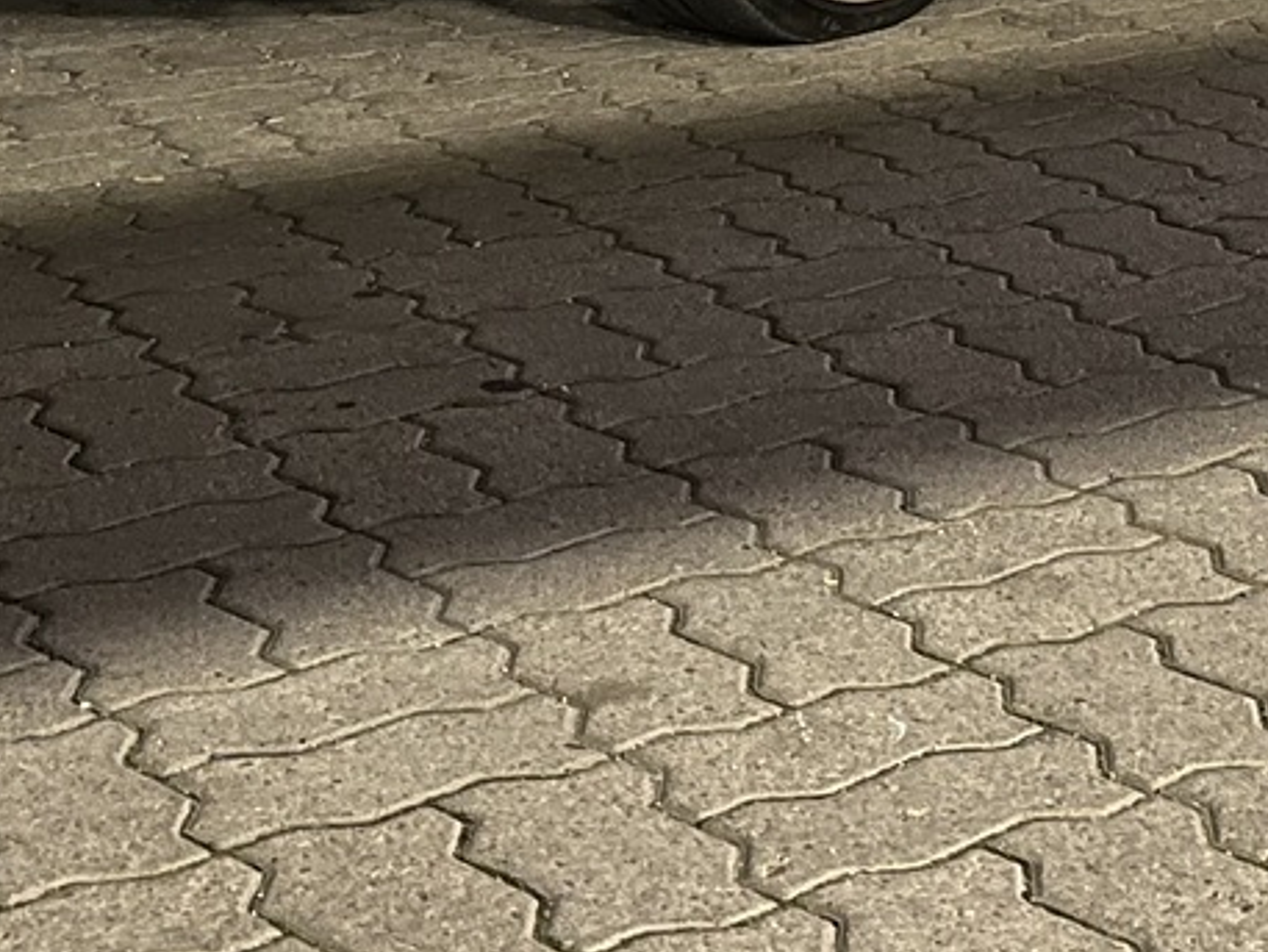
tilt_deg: -3.7
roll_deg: -0.4
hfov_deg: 20.8
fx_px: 3334
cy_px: -441
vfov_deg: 15.1
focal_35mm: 91
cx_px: 1268
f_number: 1.6
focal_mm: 5.1
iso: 640
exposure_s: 1/15
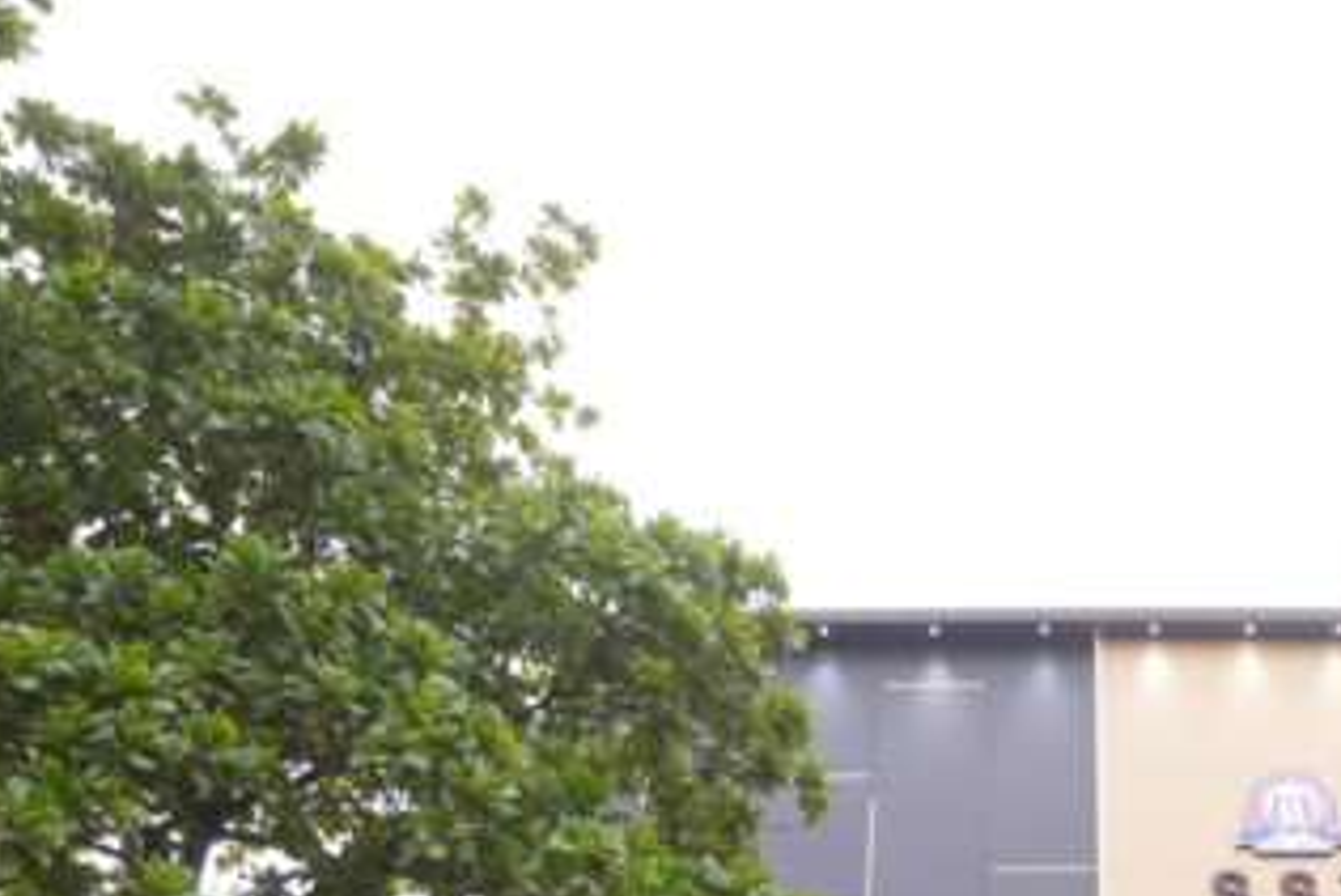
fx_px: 1602
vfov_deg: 27.3
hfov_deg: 43.4
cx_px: 1065
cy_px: 1093
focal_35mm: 43
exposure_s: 1/200
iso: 200
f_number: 2.8
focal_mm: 17
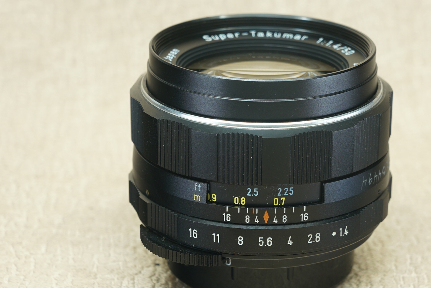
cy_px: 149
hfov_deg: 18.9
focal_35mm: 108
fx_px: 1294
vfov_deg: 12.7
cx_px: 255
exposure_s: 1.6
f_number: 9
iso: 100
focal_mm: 55
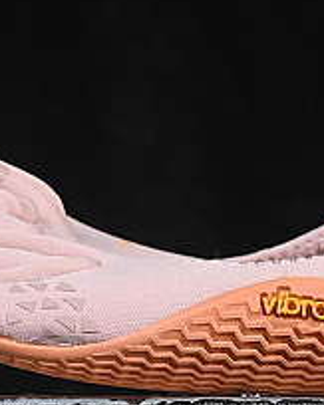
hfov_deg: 4.1
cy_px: -46
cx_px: 469
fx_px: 4474
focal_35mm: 373
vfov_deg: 5.2
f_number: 8
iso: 160
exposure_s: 1/80
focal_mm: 50
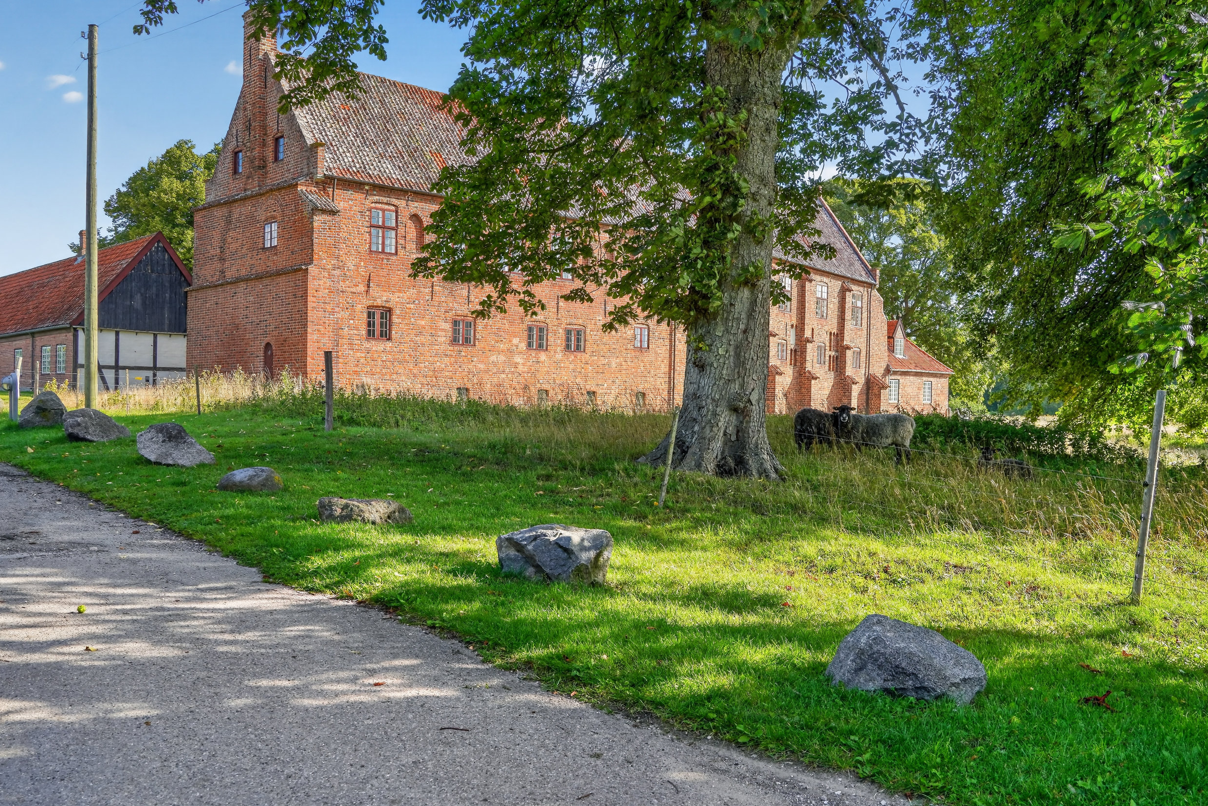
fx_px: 1107
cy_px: 411
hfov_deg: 57.2
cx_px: 592
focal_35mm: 33
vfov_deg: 40.0
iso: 400
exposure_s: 1/80
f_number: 8
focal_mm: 32
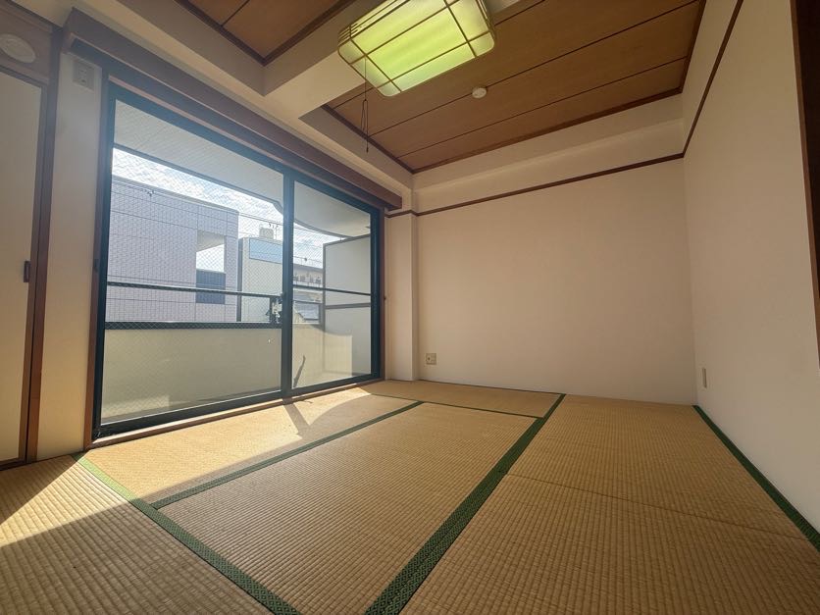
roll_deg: +0.4
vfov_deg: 85.7
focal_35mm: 14
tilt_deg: +3.7
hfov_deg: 102.1
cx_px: 410
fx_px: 332
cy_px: 308
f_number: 2.2
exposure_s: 1/559
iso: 64
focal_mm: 2.22
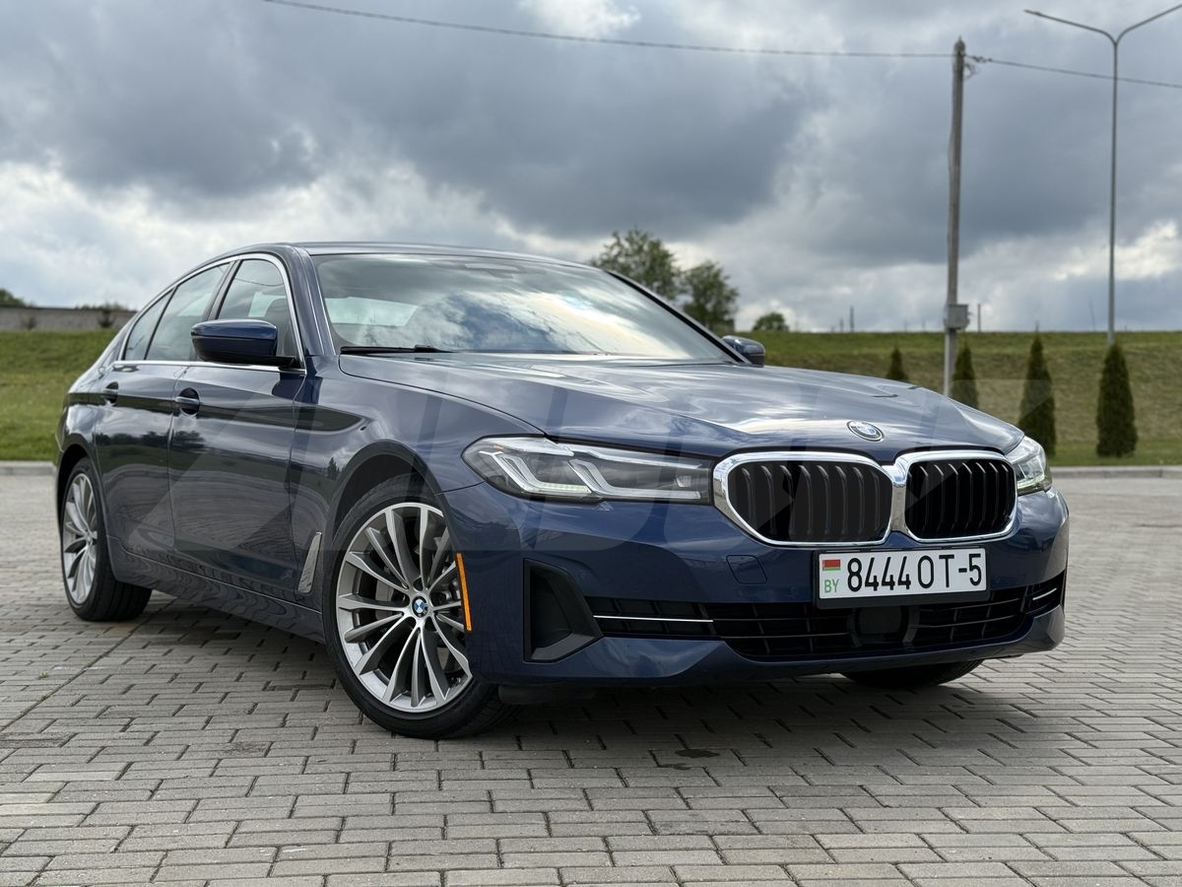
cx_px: 591
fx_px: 1639
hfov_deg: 39.7
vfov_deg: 30.3
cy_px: 444
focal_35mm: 48
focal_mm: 6.76
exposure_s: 1/4587
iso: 64
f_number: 1.78
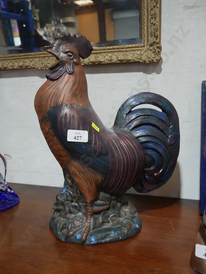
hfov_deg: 46.8
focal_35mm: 30
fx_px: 238
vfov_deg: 59.9
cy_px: 137
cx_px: 103
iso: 320
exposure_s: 1/60
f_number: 3.6
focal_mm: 15
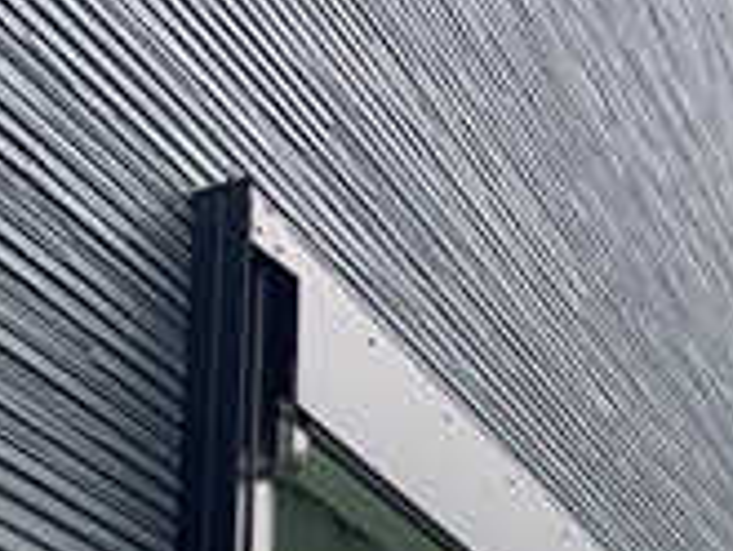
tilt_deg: +19.9
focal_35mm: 79
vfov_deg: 17.5
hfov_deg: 24.6
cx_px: 480
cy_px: 729
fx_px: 1674
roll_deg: +0.0
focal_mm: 3
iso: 16
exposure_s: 1/422
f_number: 1.8
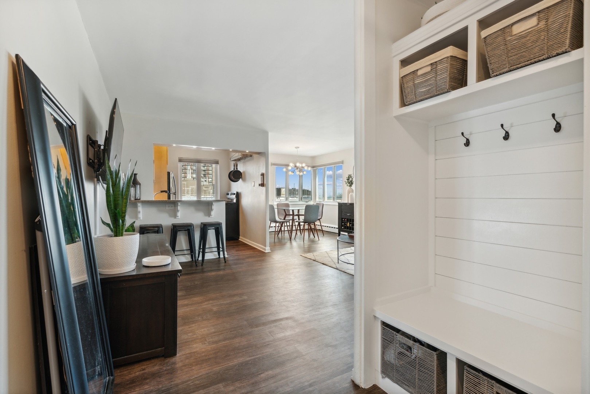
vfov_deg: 73.8
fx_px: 262
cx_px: 295
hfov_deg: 96.7
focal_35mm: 16
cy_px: 197
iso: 320
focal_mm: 16
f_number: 7.1
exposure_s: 1/200
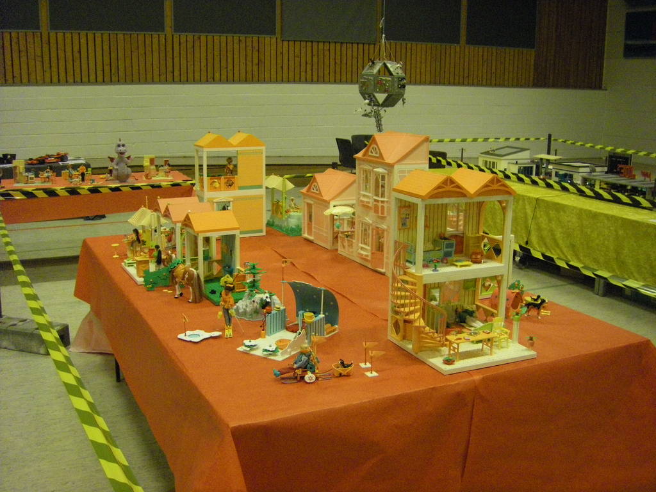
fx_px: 720
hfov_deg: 49.0
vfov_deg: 37.7
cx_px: 328
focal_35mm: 38
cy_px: 246
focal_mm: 6.3
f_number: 3.5
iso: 800
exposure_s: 1/30
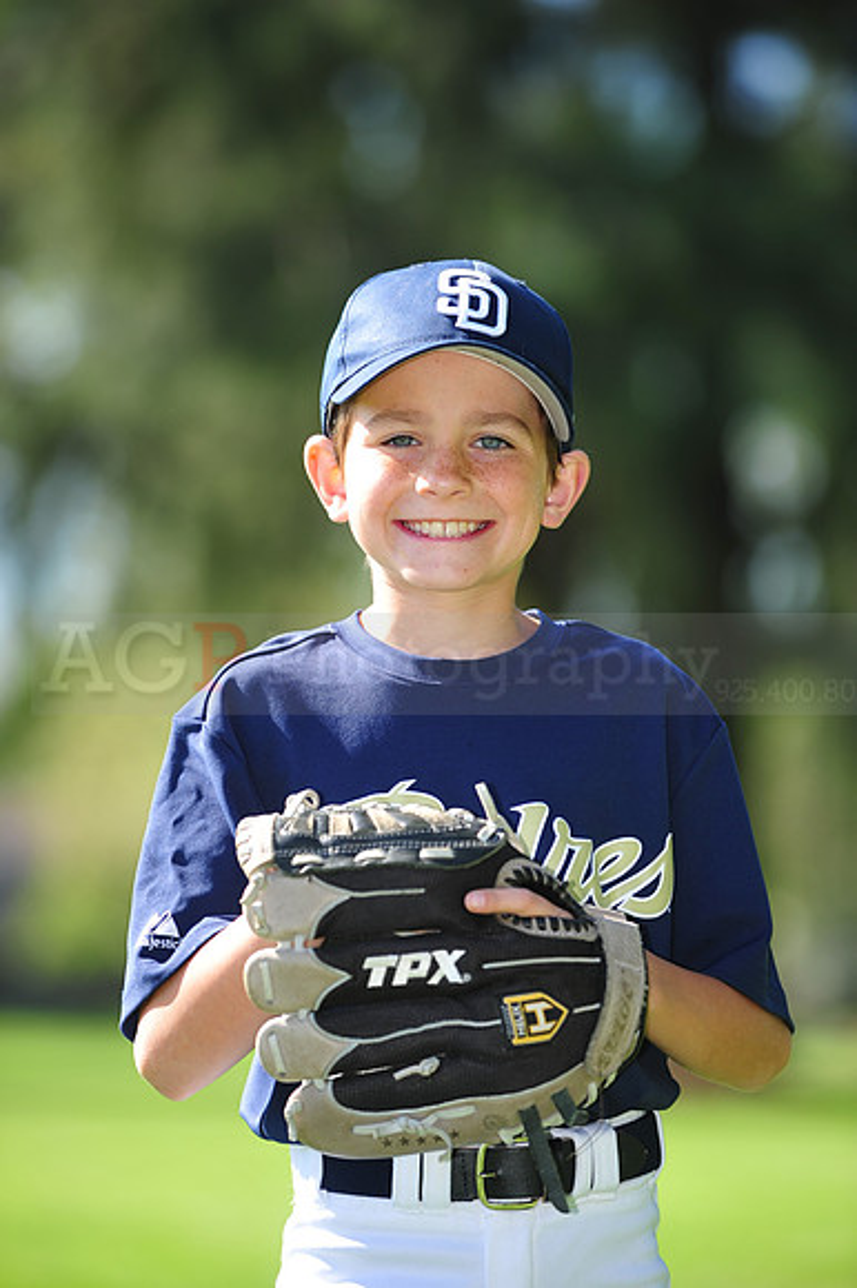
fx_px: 7150
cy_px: 644
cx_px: 428
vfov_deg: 10.3
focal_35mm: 200
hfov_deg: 6.9
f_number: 4.5
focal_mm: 200
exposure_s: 1/500
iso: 200
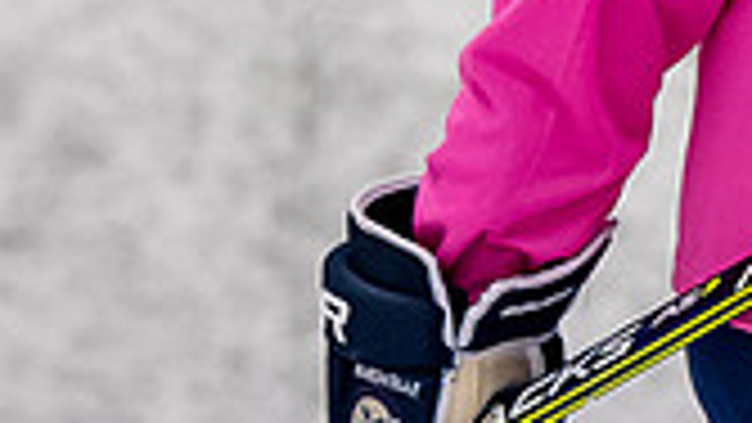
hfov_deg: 1.7
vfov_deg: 0.9
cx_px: 1151
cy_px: -700
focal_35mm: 1283
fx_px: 25587
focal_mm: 145
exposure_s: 1/800
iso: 2000
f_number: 3.5
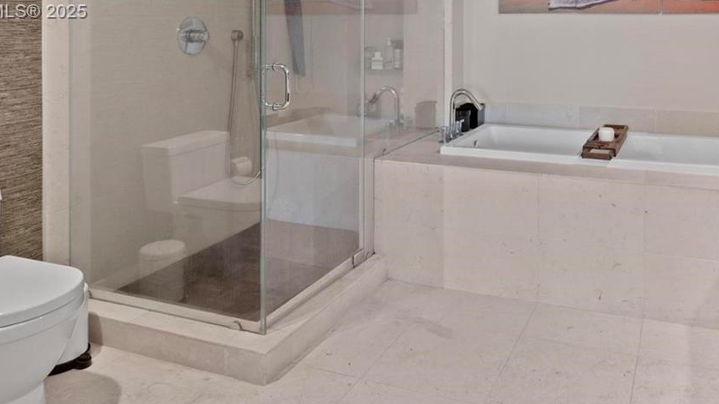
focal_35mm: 30
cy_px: 13
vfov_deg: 35.7
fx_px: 572
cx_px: 498
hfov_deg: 62.2
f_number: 9
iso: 250
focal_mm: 10
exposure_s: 1.3
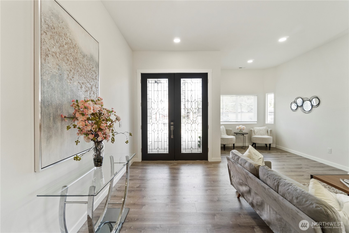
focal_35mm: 15
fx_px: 145
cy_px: 116
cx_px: 174
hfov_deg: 100.4
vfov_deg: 77.3
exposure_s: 1/20
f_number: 10
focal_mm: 10
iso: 1000
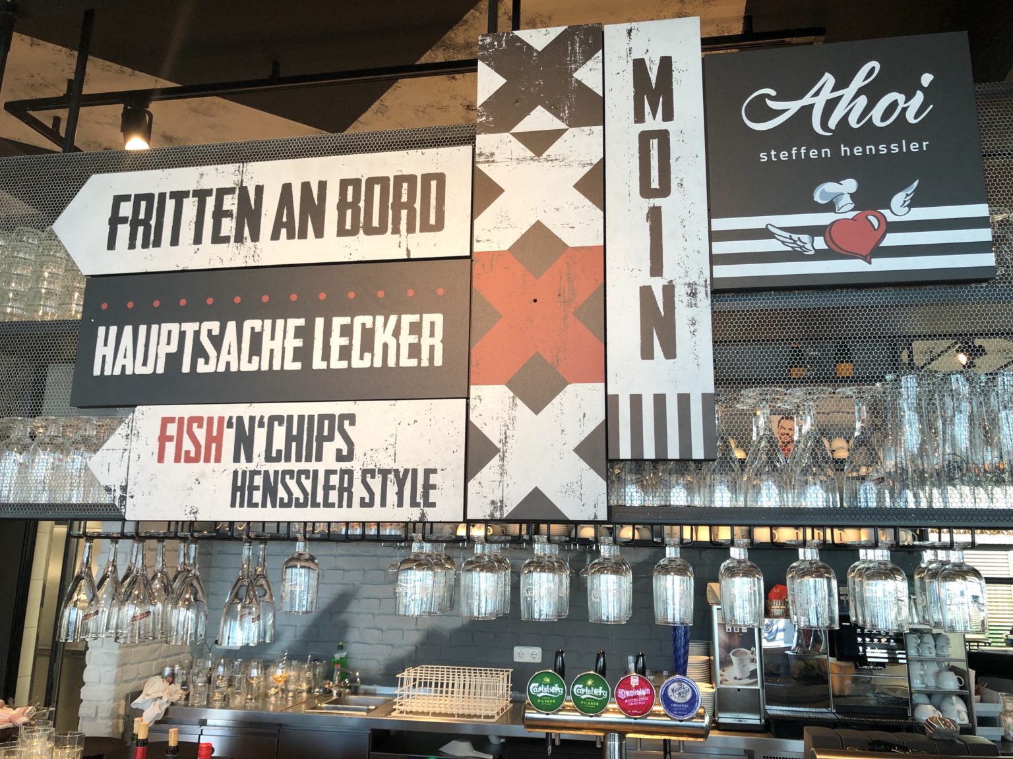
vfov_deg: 49.7
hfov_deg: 63.4
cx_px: 506
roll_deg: -1.9
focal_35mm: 28
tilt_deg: +13.2
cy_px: 380
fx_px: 819
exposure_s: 1/33
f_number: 1.8
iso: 20
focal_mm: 3.99
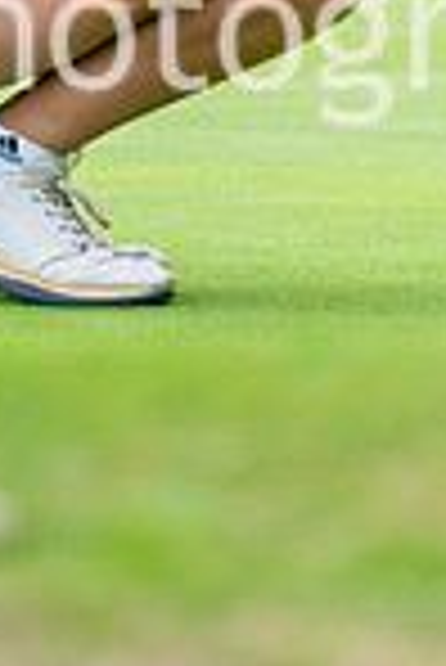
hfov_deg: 1.0
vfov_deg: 1.5
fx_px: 25324
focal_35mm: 1366
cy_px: -153
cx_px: 356
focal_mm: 300
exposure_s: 1/2500
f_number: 4
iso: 400
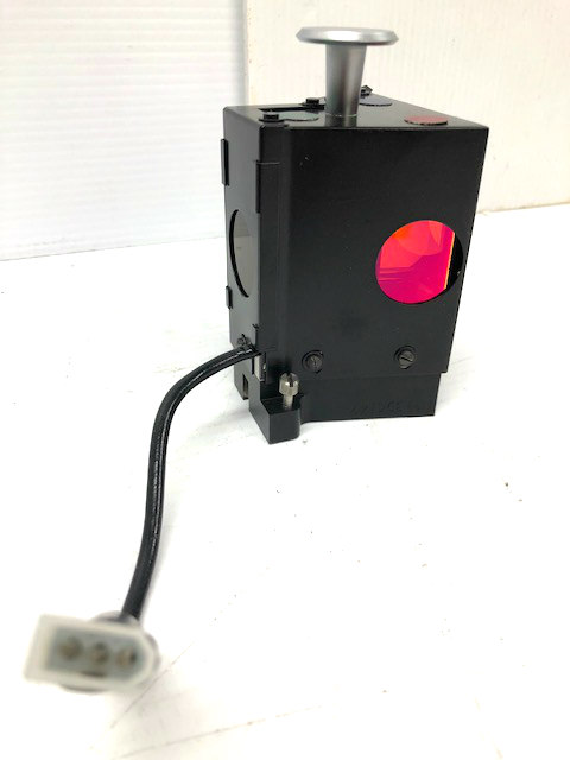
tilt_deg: -29.5
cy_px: 380
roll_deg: -0.6
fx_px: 615
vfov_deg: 63.4
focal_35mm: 28
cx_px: 285
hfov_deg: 49.7
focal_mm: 4
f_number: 1.8
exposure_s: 1/120
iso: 50
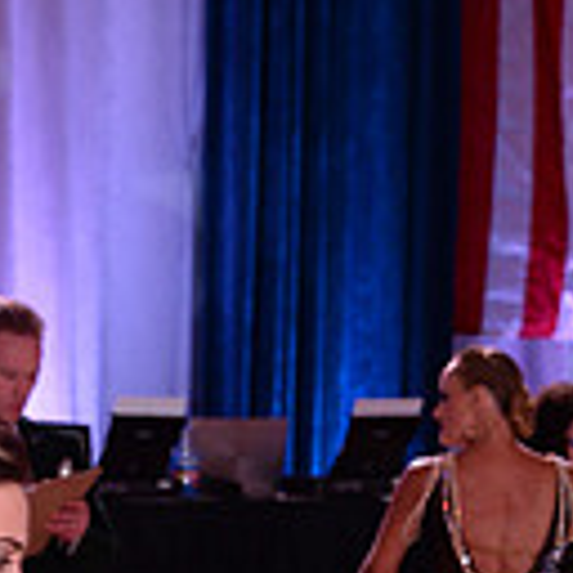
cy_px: 895
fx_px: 8053
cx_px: 231
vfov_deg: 4.1
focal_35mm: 430
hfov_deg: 4.1
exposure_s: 1/250
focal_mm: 112
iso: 2000
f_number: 6.3
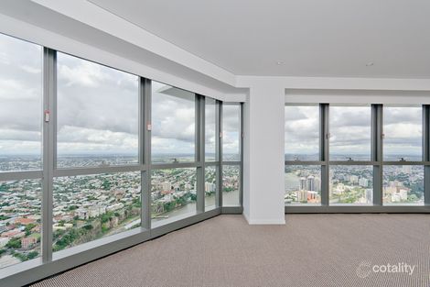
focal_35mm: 15
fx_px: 179
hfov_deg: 100.4
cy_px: 144
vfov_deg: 77.3
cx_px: 215
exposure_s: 1/250
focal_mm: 10
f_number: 8
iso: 320
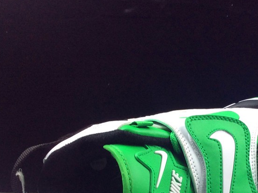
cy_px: 158
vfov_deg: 22.6
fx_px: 477
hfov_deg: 29.7
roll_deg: +2.2
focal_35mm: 64
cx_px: 200
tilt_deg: -4.0
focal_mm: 3.3
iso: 40
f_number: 2.4
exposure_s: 1/25
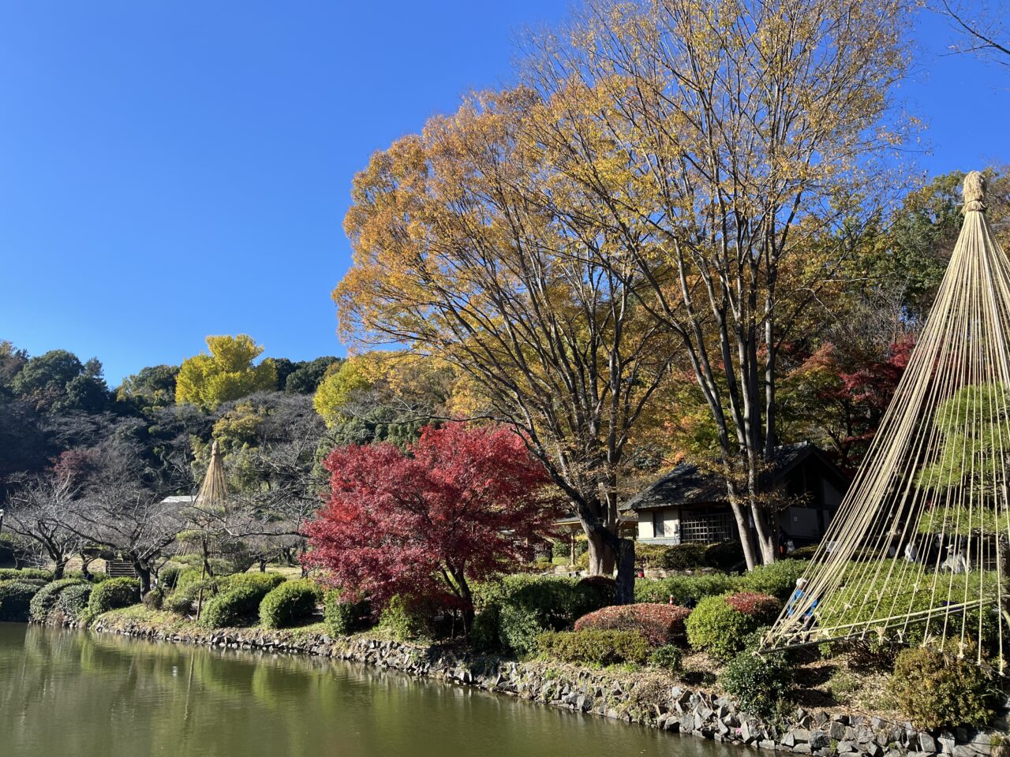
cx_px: 505
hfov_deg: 67.3
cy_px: 378
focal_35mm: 26
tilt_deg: +14.2
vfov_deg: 53.1
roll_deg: -0.6
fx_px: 759
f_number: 1.6
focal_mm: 5.1
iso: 50
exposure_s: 1/1404
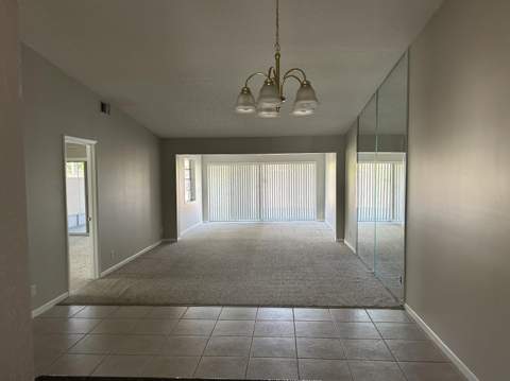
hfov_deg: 67.4
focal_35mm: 26
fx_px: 383
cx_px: 255
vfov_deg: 53.0
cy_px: 190
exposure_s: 1/60
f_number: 1.5
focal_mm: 5.7
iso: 200
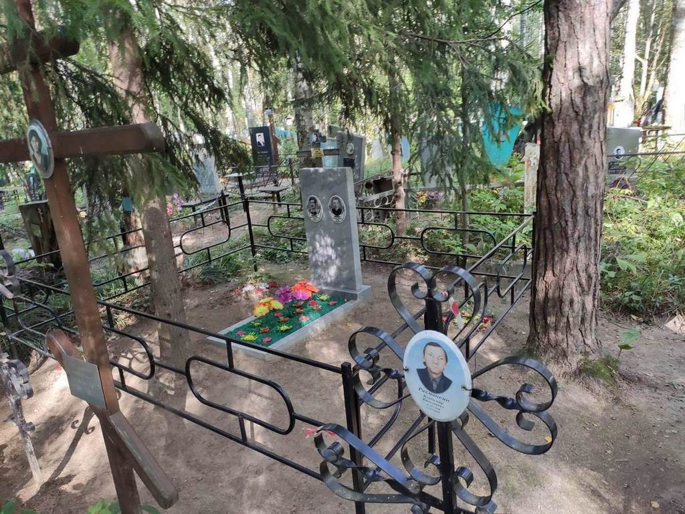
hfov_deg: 67.3
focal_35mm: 26
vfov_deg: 53.1
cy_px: 257
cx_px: 342
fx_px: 515
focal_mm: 4.77
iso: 189
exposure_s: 1/120
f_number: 1.75
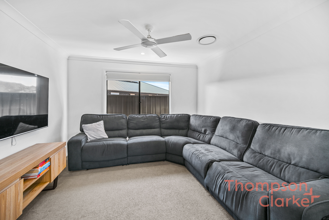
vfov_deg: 81.3
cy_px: 110
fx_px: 128
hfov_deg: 104.2
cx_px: 164
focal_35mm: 14
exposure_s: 1/13
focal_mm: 14
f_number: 4
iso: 100
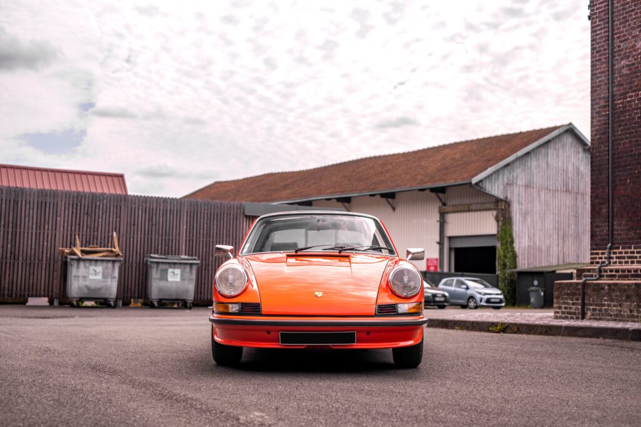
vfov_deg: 26.9
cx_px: 320
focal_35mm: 50
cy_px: 214
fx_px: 890
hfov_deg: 39.6
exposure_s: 1/800
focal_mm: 50
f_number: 3.2
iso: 100
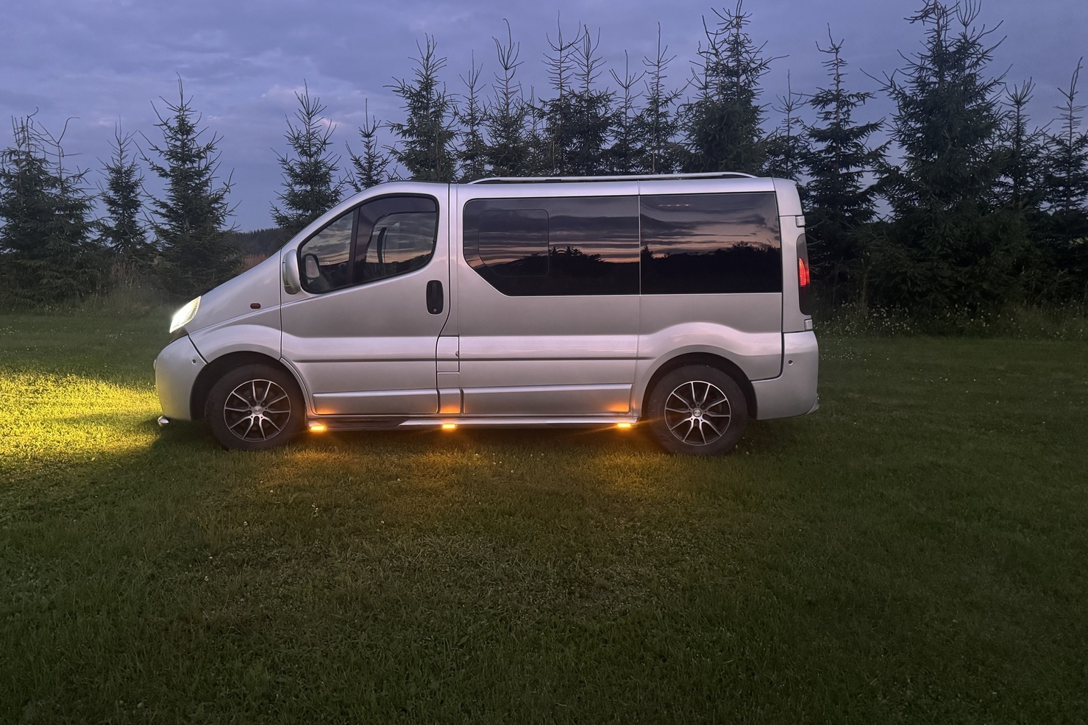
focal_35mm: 27
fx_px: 816
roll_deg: +1.1
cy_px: 300
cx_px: 514
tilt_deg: -3.0
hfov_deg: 67.3
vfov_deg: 47.7
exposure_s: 1/30
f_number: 1.78
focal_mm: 6.76
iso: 1000
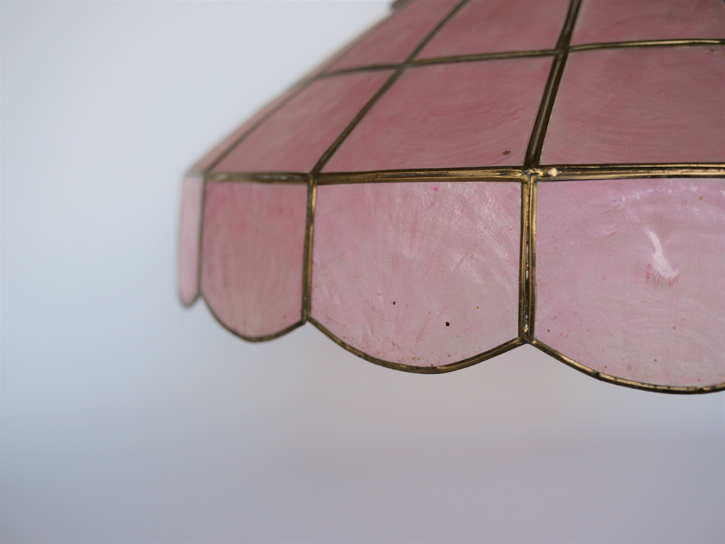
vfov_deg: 36.0
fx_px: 838
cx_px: 362
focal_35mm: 40
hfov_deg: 46.8
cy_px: 272
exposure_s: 1/250
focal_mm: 20
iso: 200
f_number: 2.8
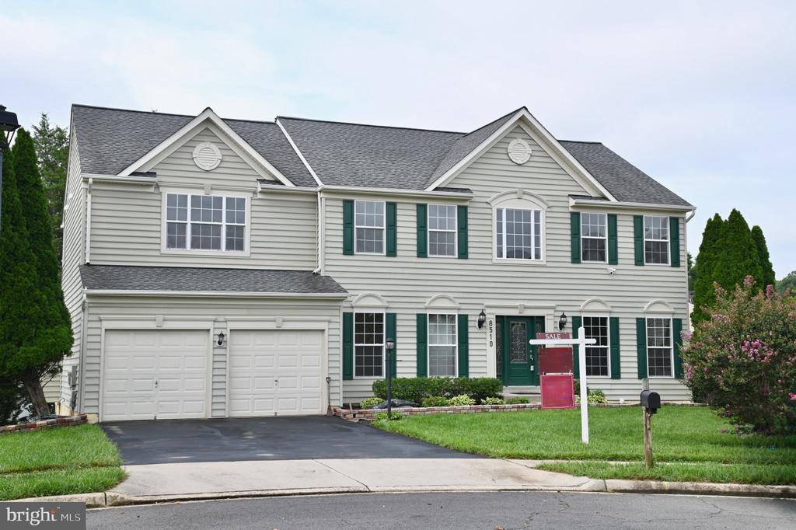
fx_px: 1061
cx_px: 398
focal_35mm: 48
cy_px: 265
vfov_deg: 28.1
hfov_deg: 41.1
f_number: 13
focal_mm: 48
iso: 400
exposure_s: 1/160
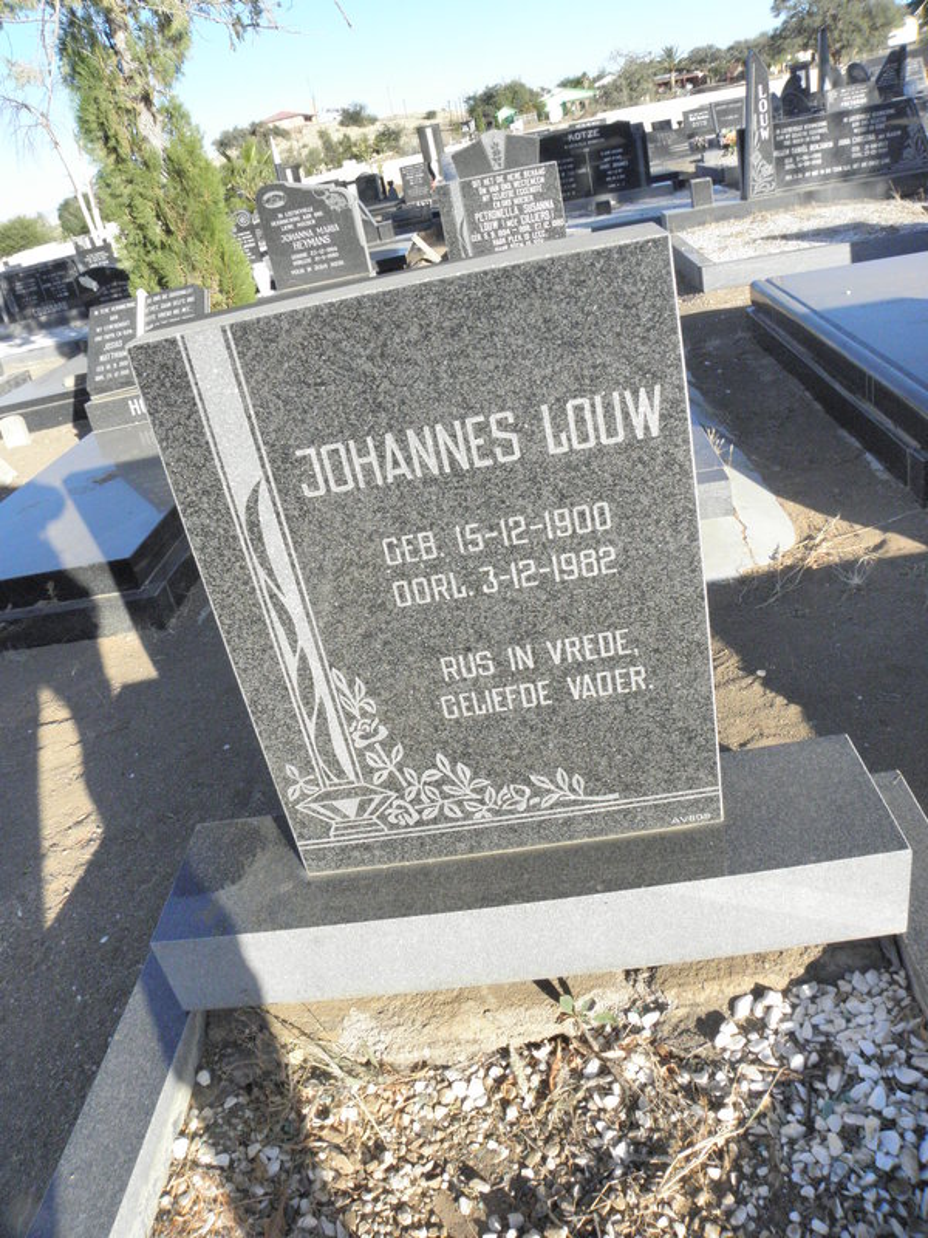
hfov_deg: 53.1
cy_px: 619
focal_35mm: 26
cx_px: 464
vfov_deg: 67.3
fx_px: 929
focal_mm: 4.6
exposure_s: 1/400
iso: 200
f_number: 6.3
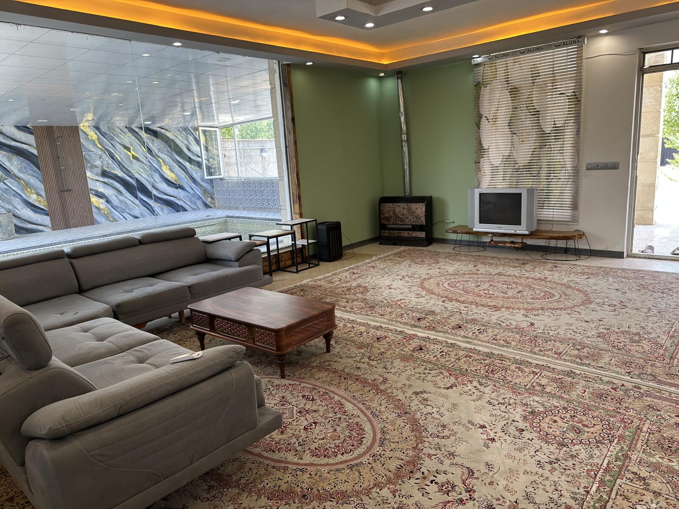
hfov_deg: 71.6
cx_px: 340
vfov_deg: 56.8
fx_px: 471
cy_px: 254
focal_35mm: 24
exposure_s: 1/113
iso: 64
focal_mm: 6.86
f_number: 1.78
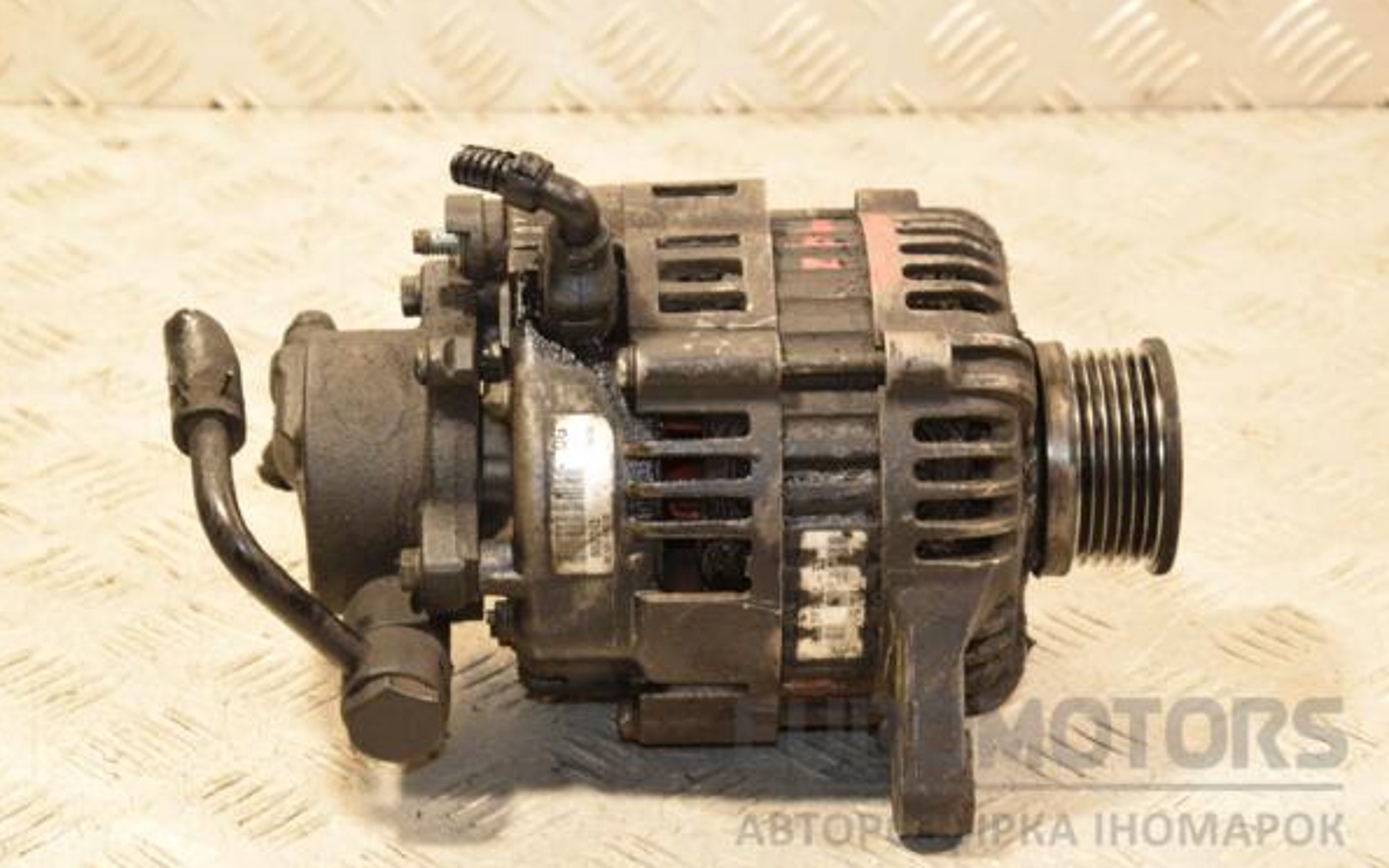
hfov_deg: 19.3
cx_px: 691
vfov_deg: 12.1
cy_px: 422
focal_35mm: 108
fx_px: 4089
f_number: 8
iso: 800
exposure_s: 1/40
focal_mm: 70
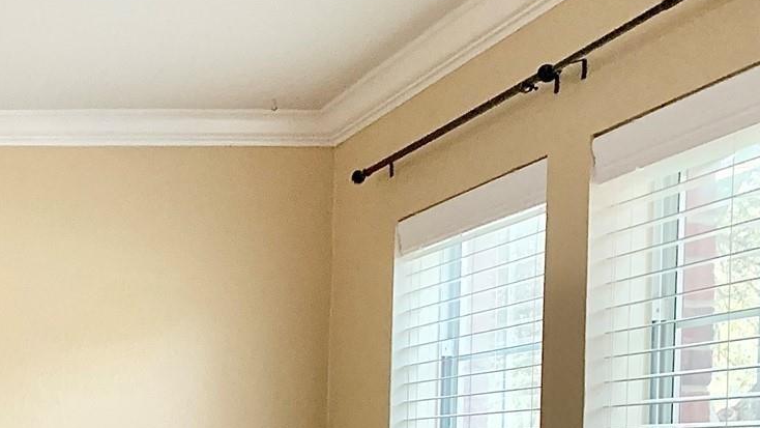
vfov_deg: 14.7
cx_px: -168
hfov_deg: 24.2
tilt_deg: -2.5
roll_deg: +1.0
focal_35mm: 79
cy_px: 548
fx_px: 1592
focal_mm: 4.25
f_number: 1.8
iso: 250
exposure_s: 1/60
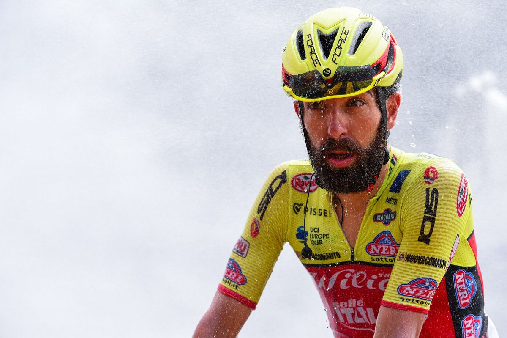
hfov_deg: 20.4
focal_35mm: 100
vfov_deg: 13.7
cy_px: 169
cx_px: 254
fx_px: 1408
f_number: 6.3
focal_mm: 100
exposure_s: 1/1600
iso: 500
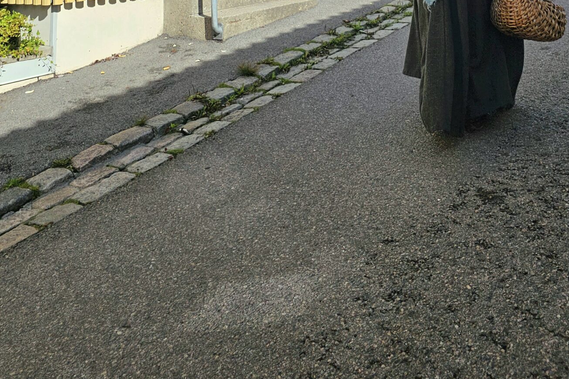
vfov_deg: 23.9
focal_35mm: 47
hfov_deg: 41.5
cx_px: 363
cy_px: -157
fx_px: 743
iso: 10
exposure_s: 1/1429
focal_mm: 6.3
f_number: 1.7
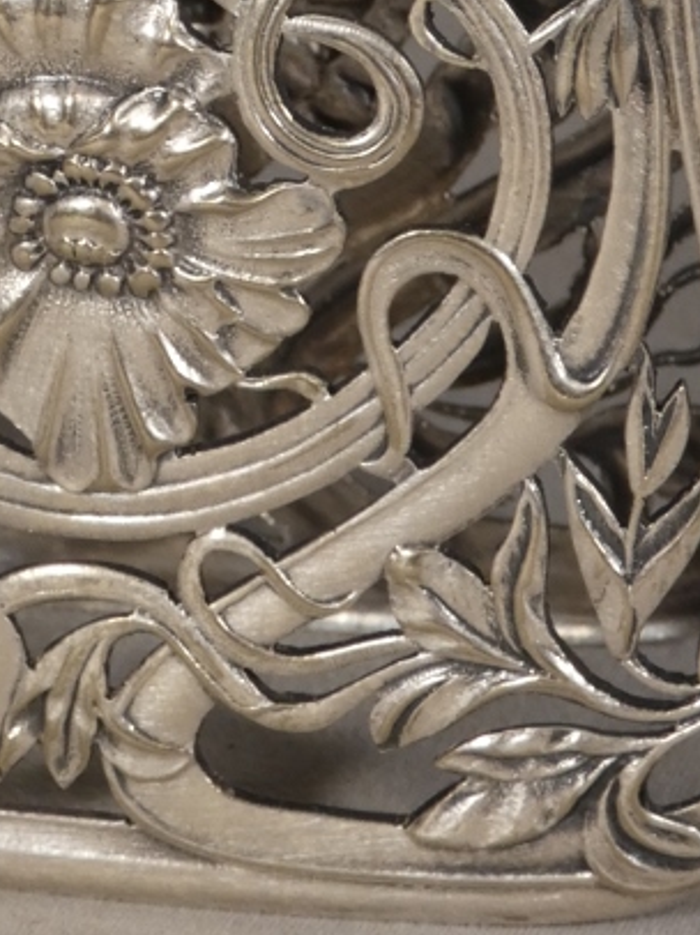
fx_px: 6127
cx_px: 136
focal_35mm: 227
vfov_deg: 8.7
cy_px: -41
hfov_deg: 6.5
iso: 200
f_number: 4.7
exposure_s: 1/80
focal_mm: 16
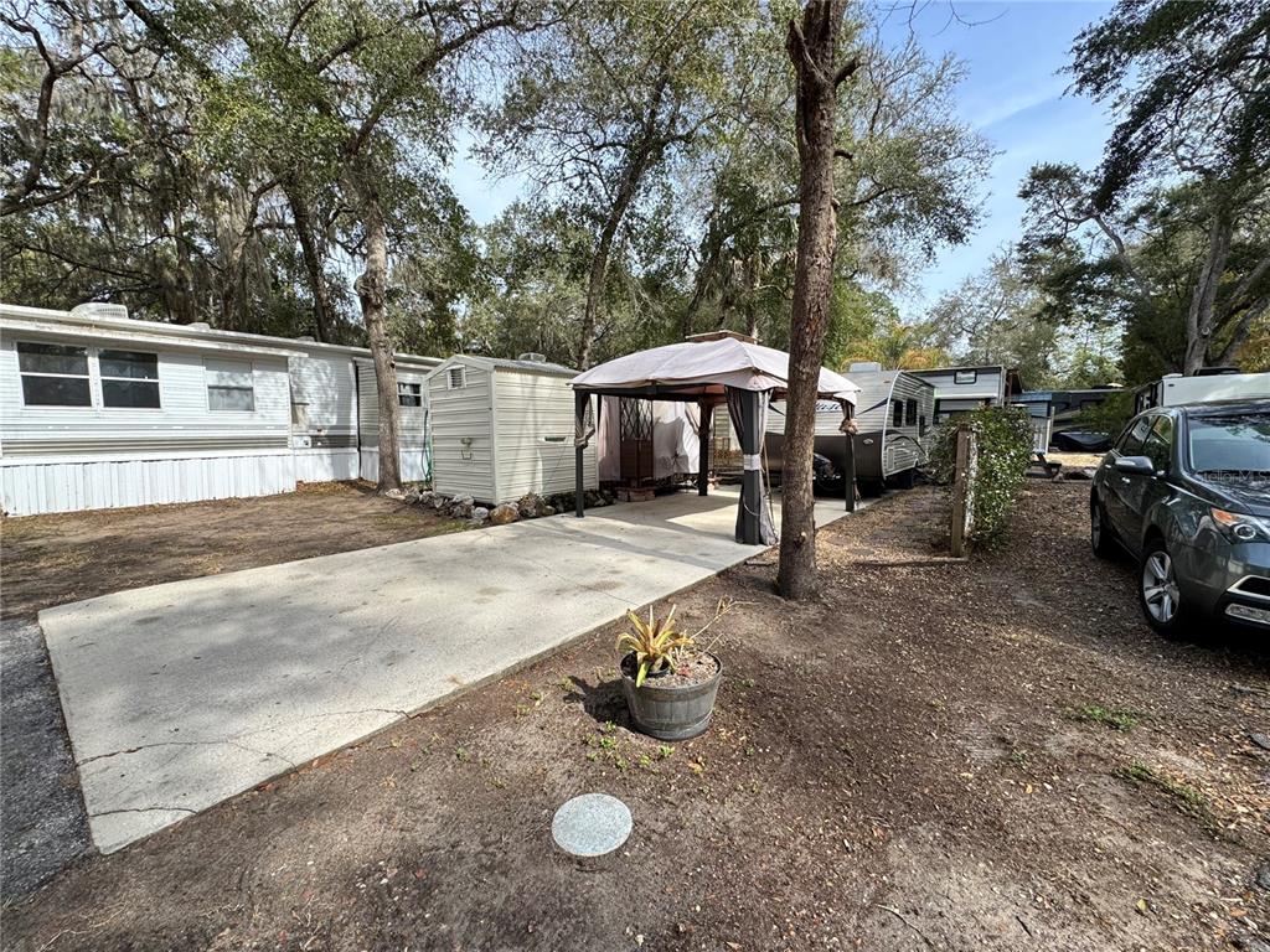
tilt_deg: -6.5
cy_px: 476
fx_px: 514
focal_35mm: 14
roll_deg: -0.6
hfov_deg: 102.1
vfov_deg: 85.7
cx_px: 635
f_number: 2.2
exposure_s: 1/980
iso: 50
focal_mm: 2.22
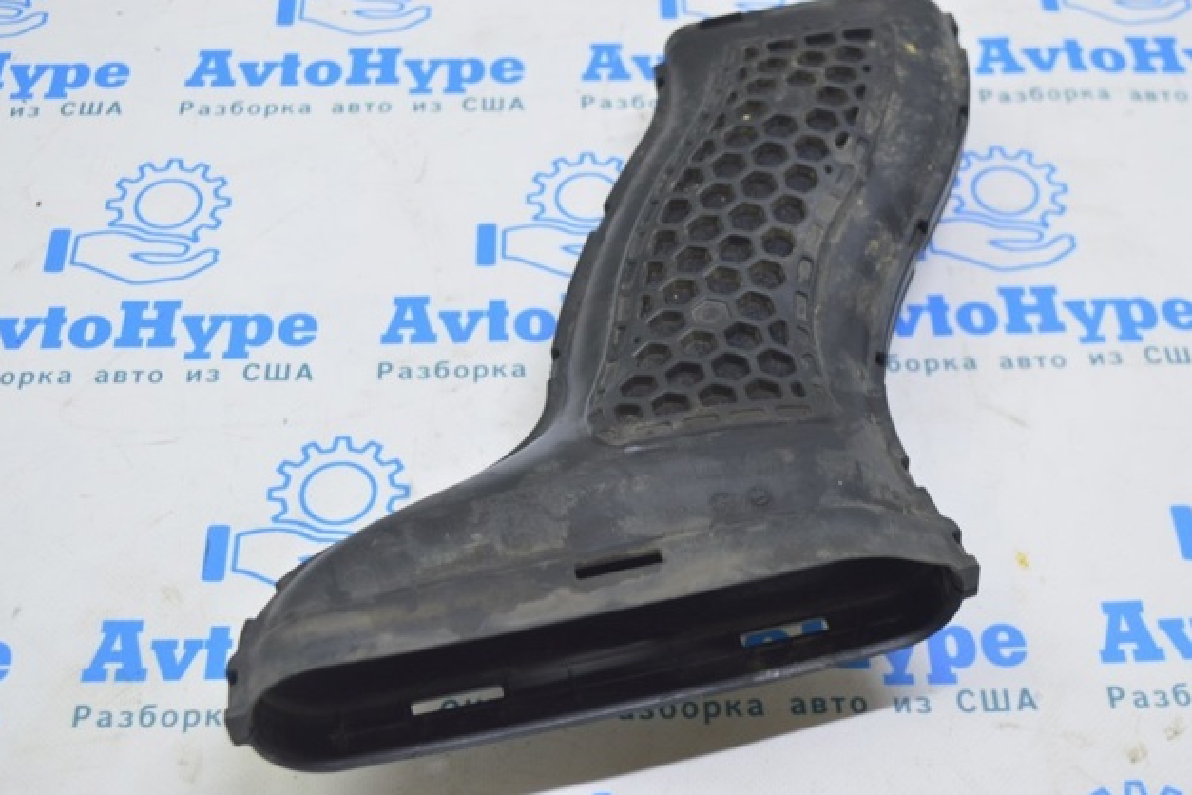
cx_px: 589
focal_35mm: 54
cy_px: 393
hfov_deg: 37.2
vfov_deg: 25.3
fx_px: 1772
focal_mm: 35
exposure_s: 1/20
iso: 400
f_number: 5.6
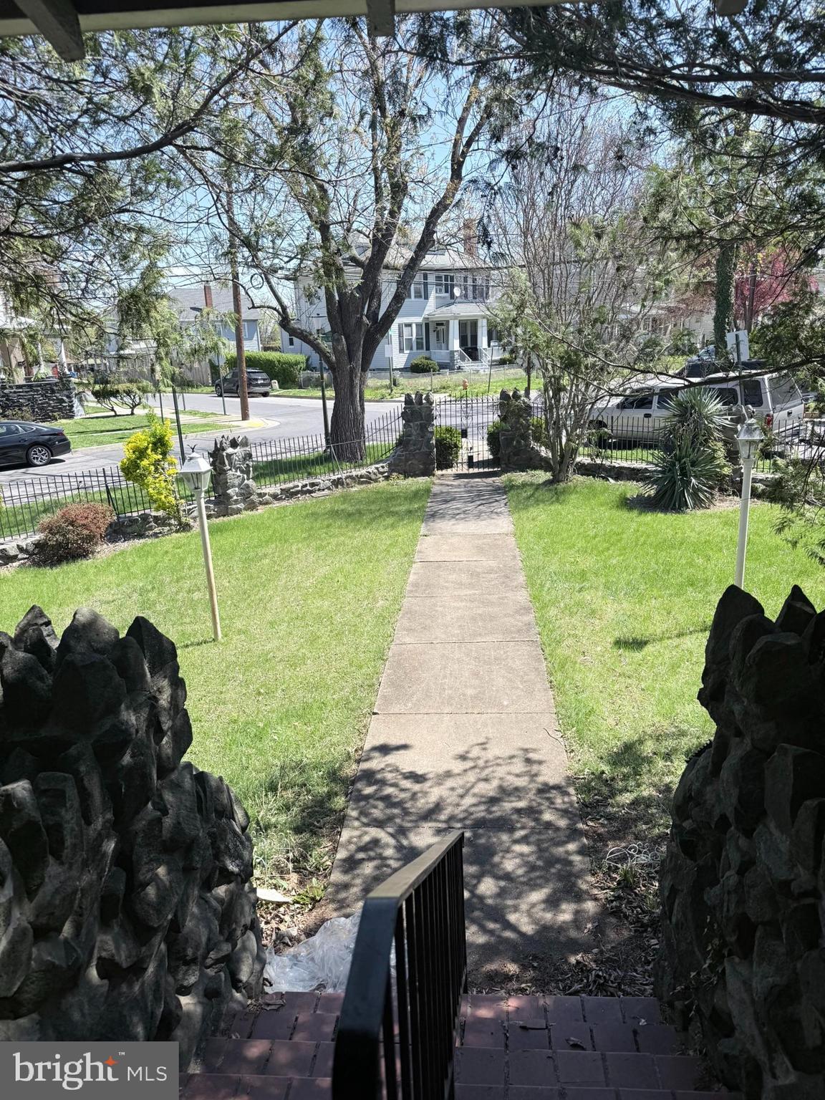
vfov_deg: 71.6
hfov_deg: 56.8
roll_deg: +1.6
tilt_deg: -15.6
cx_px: 412
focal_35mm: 24
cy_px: 550
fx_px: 763
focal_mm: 6.76
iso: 80
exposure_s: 1/2169
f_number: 1.78
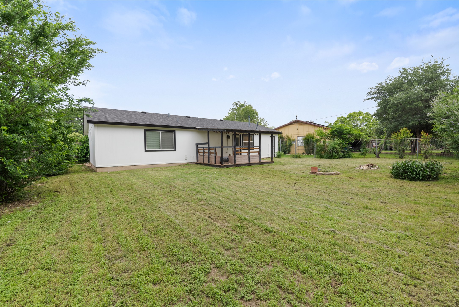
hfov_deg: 96.7
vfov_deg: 73.8
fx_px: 204
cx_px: 230
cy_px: 154
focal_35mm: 16
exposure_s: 1/400
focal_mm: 16
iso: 400
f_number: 8
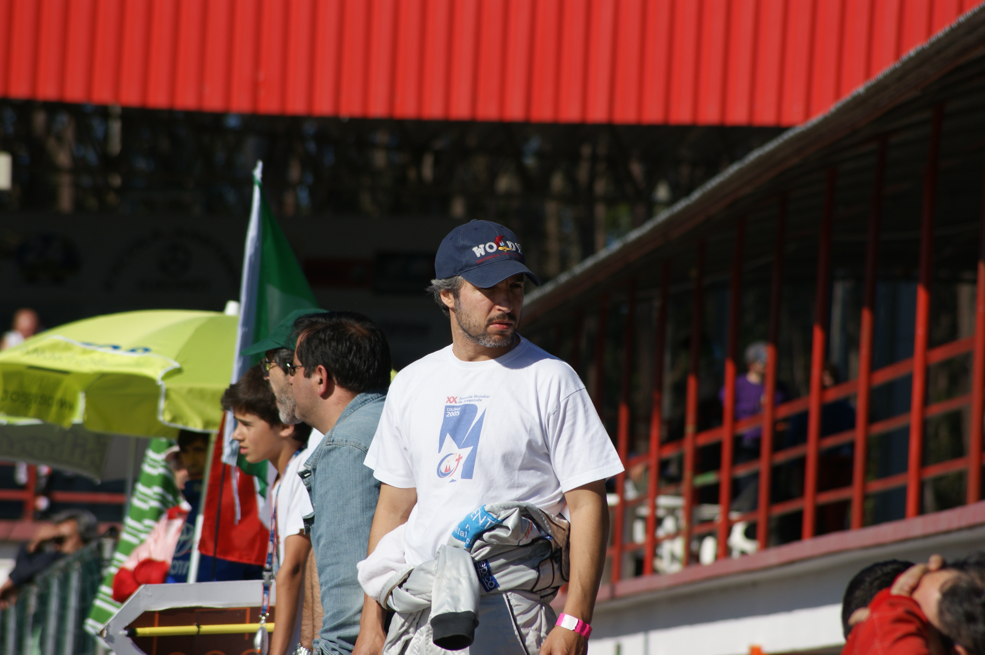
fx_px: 8203
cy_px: 328
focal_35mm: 300
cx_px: 492
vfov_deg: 4.6
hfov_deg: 6.9
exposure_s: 1/640
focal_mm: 200
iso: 100
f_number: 8
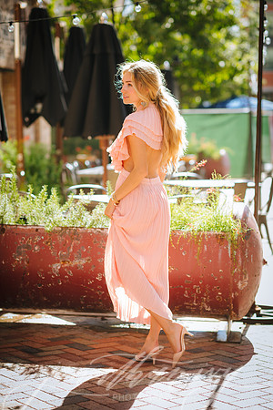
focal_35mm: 85
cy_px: 205
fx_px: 967
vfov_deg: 23.9
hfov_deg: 16.1
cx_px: 136
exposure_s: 1/200
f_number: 2.5
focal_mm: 85
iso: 31
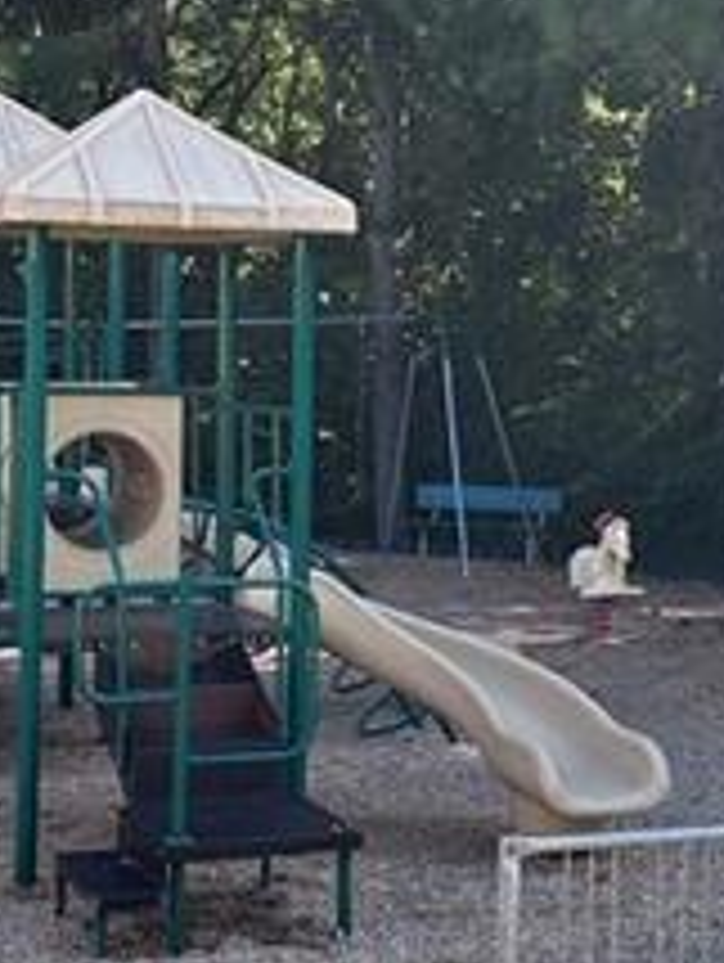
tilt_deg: +0.4
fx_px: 2394
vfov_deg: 22.6
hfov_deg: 17.2
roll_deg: -1.8
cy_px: 324
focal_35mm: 86
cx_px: 468
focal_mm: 6.86
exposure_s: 1/756
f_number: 1.78
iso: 80
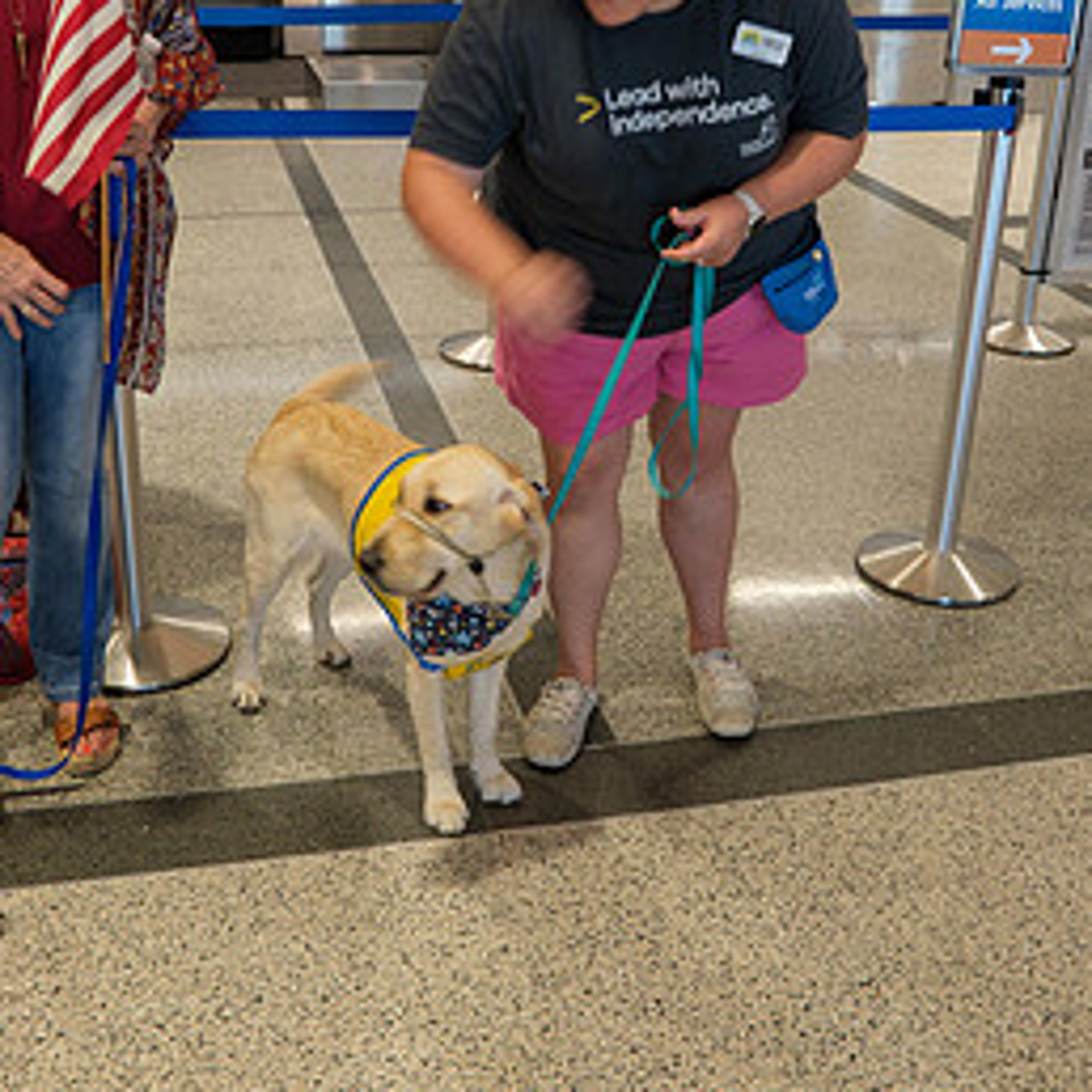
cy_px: 440
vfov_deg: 41.7
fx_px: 1428
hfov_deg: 41.9
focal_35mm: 40
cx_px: 533
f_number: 4
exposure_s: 1/40
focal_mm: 17.7
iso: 1250
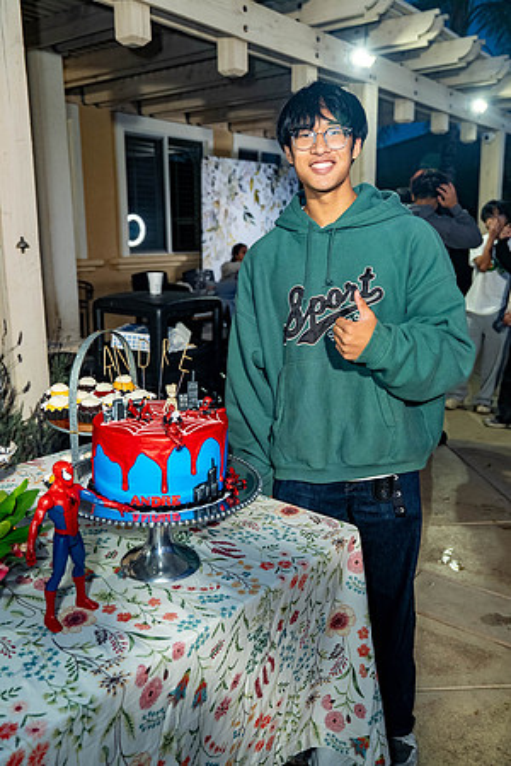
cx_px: 256
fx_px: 681
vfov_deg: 58.7
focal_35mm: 32
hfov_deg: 41.1
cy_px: 383
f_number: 3.5
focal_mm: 32
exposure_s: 1/160
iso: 640
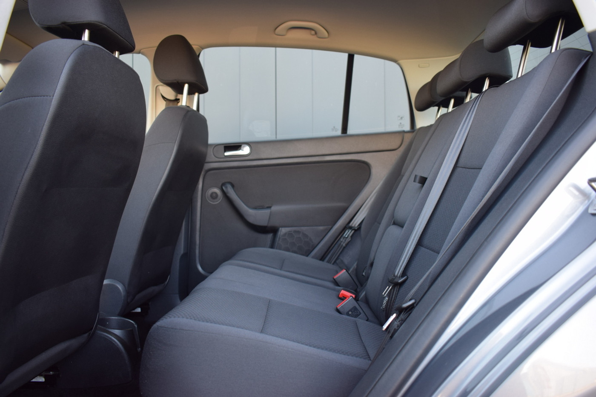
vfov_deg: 43.6
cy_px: 198
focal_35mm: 30
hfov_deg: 61.9
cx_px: 298
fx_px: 497
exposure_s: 1/60
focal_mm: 20
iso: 400
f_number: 4
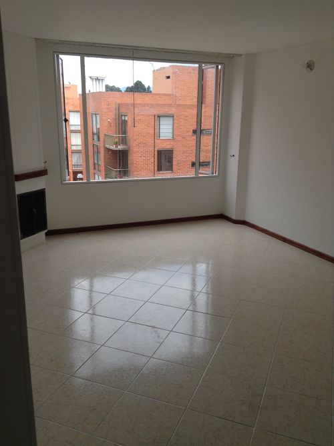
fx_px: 425
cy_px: 223
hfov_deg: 42.9
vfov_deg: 55.4
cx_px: 167
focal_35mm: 33
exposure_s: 1/322
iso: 25
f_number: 2.4
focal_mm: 3.3
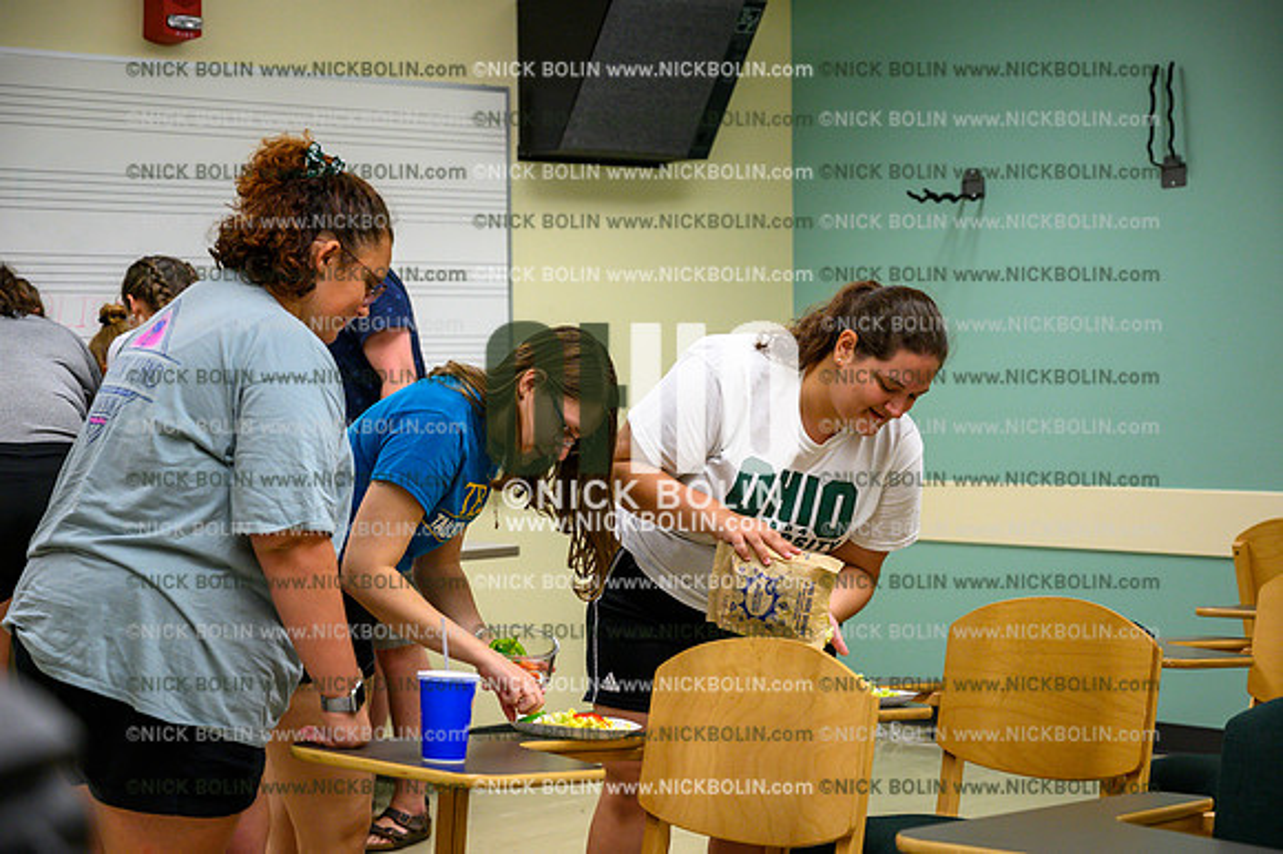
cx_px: 642
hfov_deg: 30.5
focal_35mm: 66
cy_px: 427
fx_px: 2351
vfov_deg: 20.6
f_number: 4.5
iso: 1600
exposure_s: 1/250
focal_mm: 66
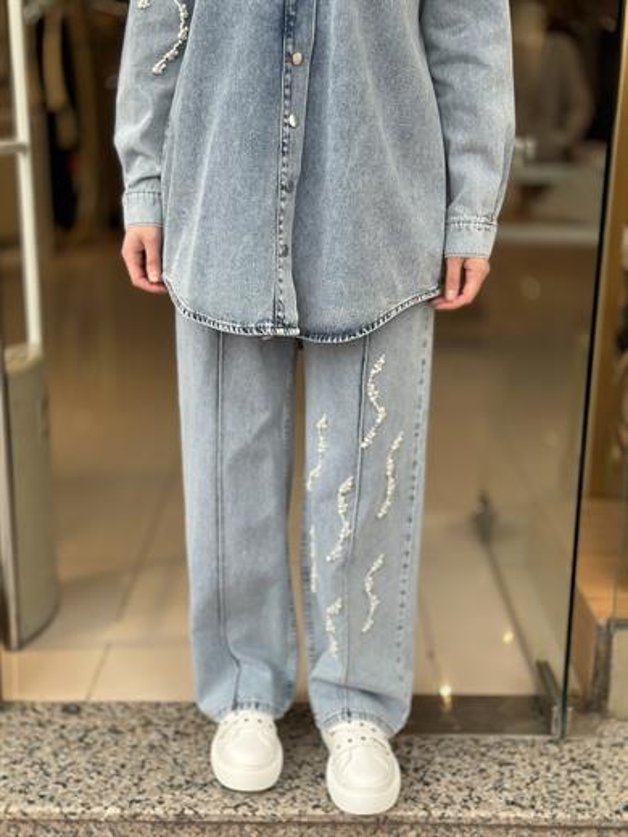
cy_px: 418
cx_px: 314
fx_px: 1161
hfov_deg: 30.3
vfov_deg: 39.7
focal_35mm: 48
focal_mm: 6.86
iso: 80
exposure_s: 1/414
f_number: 1.78
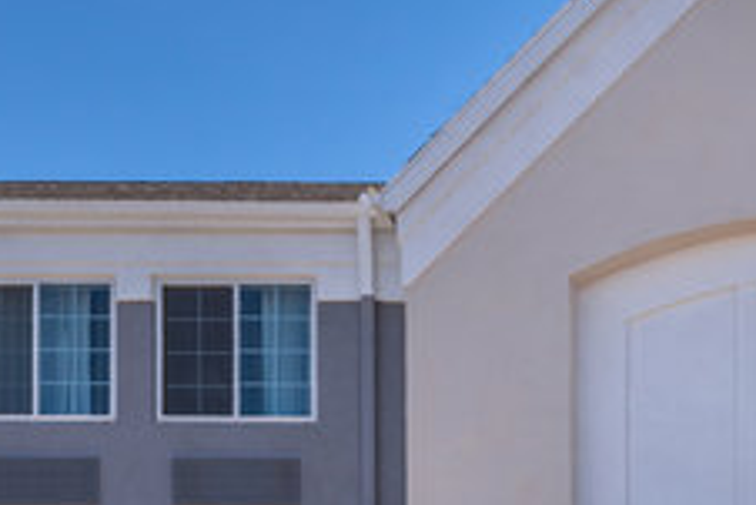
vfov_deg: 15.7
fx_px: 1786
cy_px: 555
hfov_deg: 22.4
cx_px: 863
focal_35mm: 85
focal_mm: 24
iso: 100
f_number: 7.1
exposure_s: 1/400
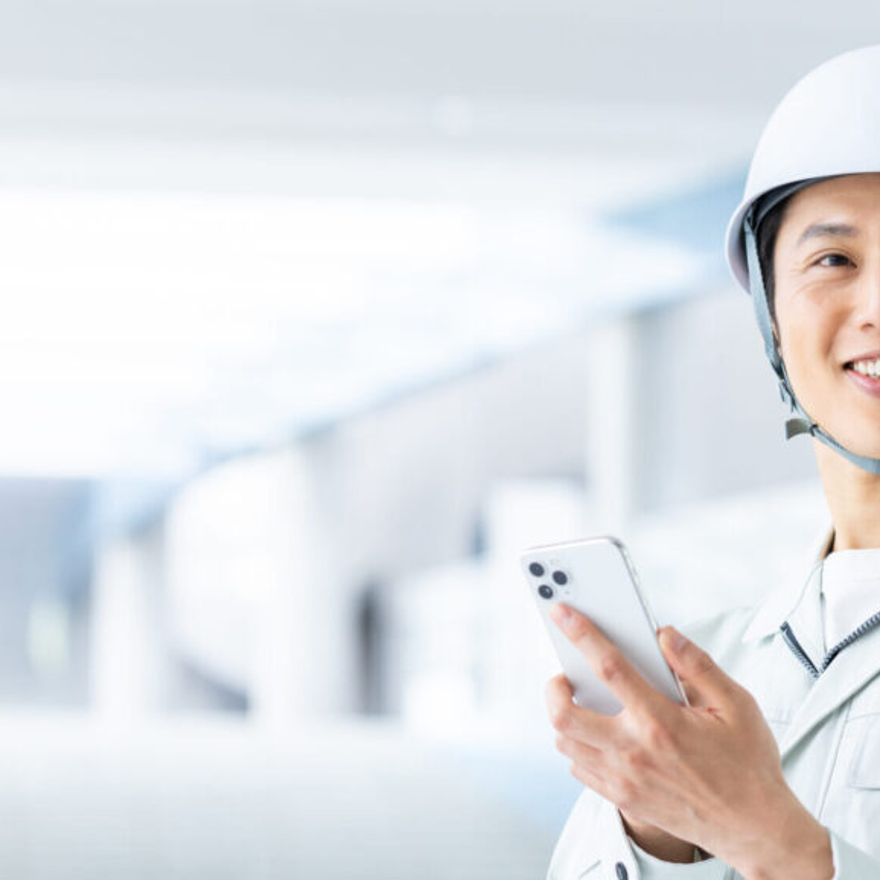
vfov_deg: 13.6
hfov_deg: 13.6
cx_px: 547
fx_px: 3681
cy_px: 447
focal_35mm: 128
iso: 400
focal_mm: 85
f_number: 2.8
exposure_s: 1/200
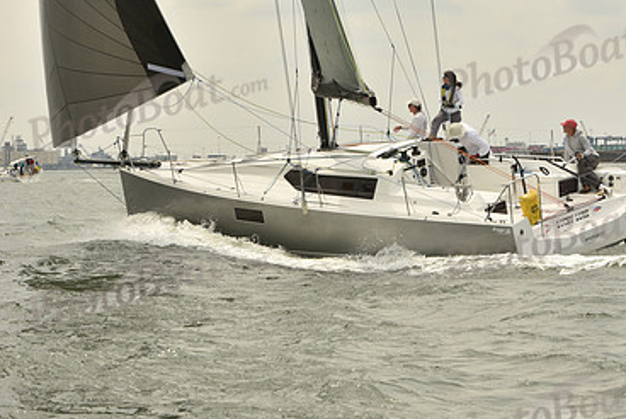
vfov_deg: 10.9
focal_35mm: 126
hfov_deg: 16.2
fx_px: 2193
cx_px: 357
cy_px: 173
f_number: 11
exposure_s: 1/640
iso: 250
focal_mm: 80
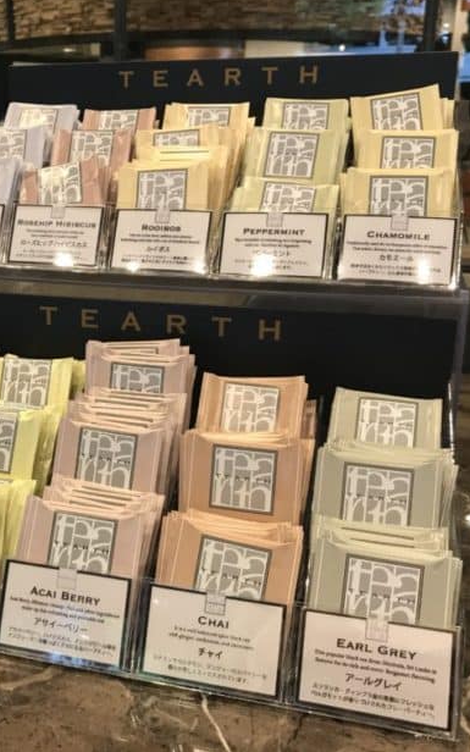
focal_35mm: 40
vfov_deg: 49.3
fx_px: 820
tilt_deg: -16.5
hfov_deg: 31.3
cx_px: 110
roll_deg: +0.7
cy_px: 373
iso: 40
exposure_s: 1/20
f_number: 1.8
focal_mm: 3.99
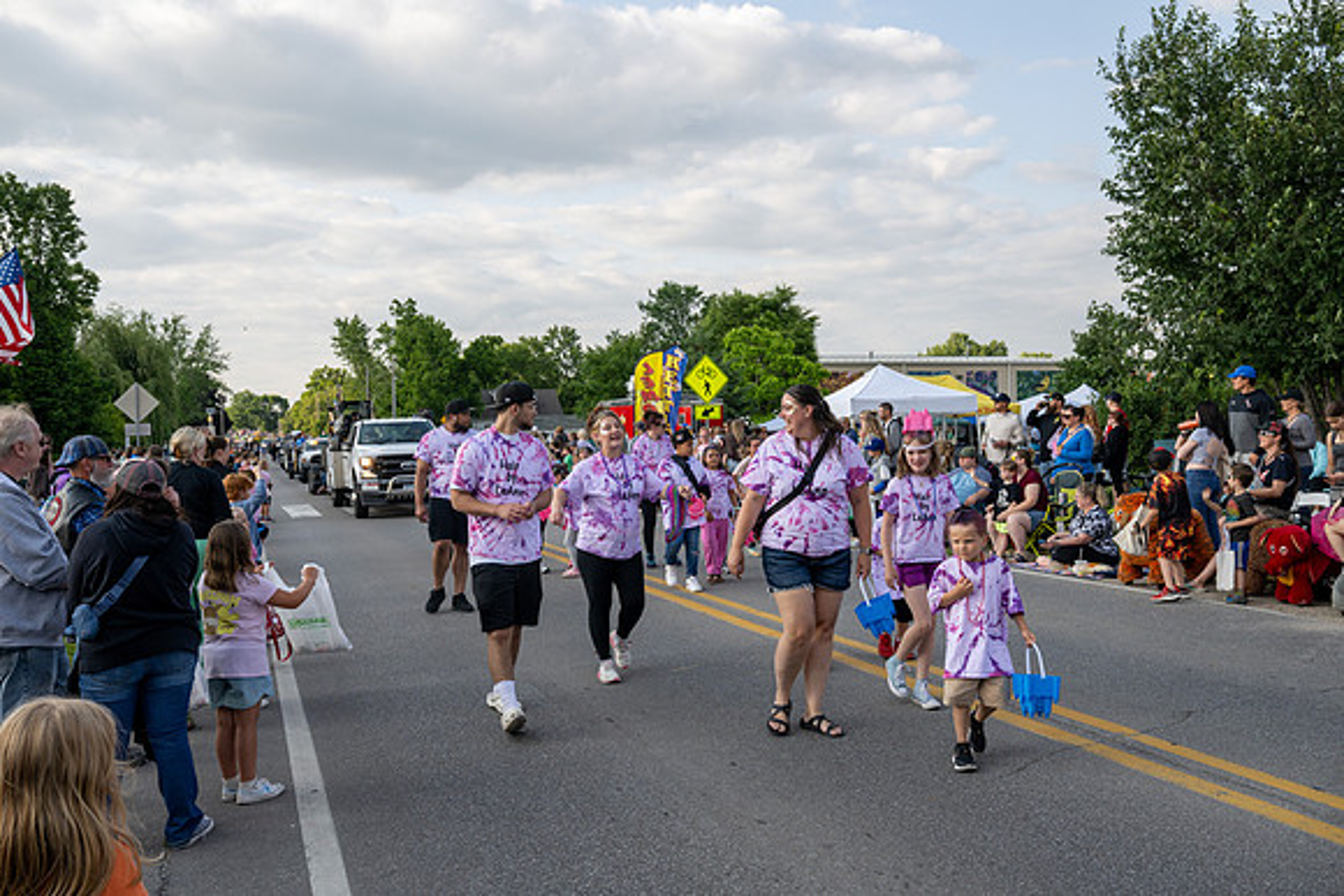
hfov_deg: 60.3
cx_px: 672
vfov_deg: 42.3
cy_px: 448
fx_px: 1158
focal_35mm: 31
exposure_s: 1/250
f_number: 8
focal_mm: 31
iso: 250
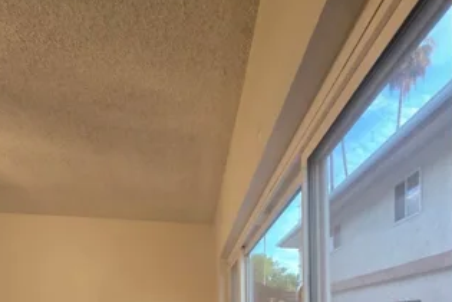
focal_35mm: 24
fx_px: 301
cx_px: 264
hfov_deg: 73.2
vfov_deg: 43.2
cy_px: 321
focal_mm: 2.2
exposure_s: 1/60
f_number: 2.2
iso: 160
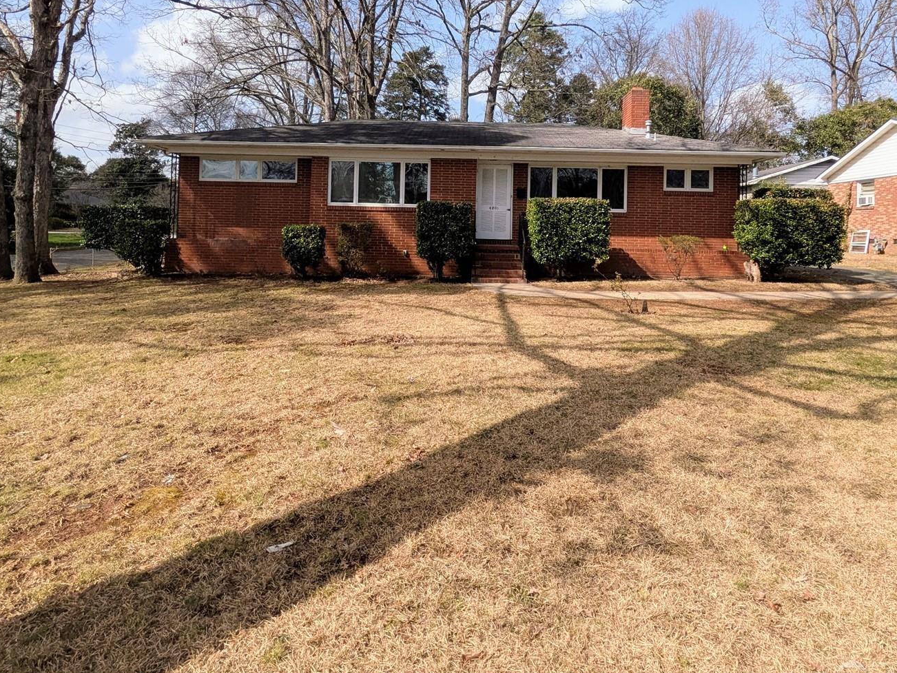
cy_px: 219
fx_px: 570
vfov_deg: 59.5
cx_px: 455
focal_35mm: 22
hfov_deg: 76.4
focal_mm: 1.83
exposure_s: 1/1689
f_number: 2.2
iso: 49
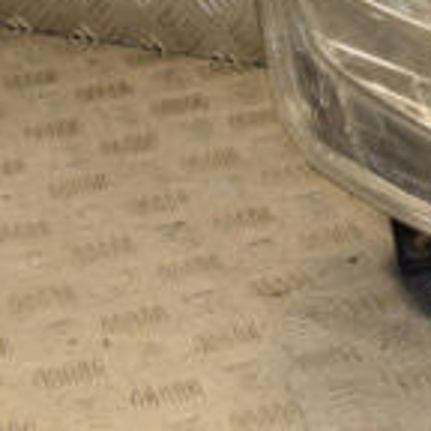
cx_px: 629
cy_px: -45
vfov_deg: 11.5
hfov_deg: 11.3
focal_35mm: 149
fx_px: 2099
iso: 800
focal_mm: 28
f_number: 9
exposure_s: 1/200
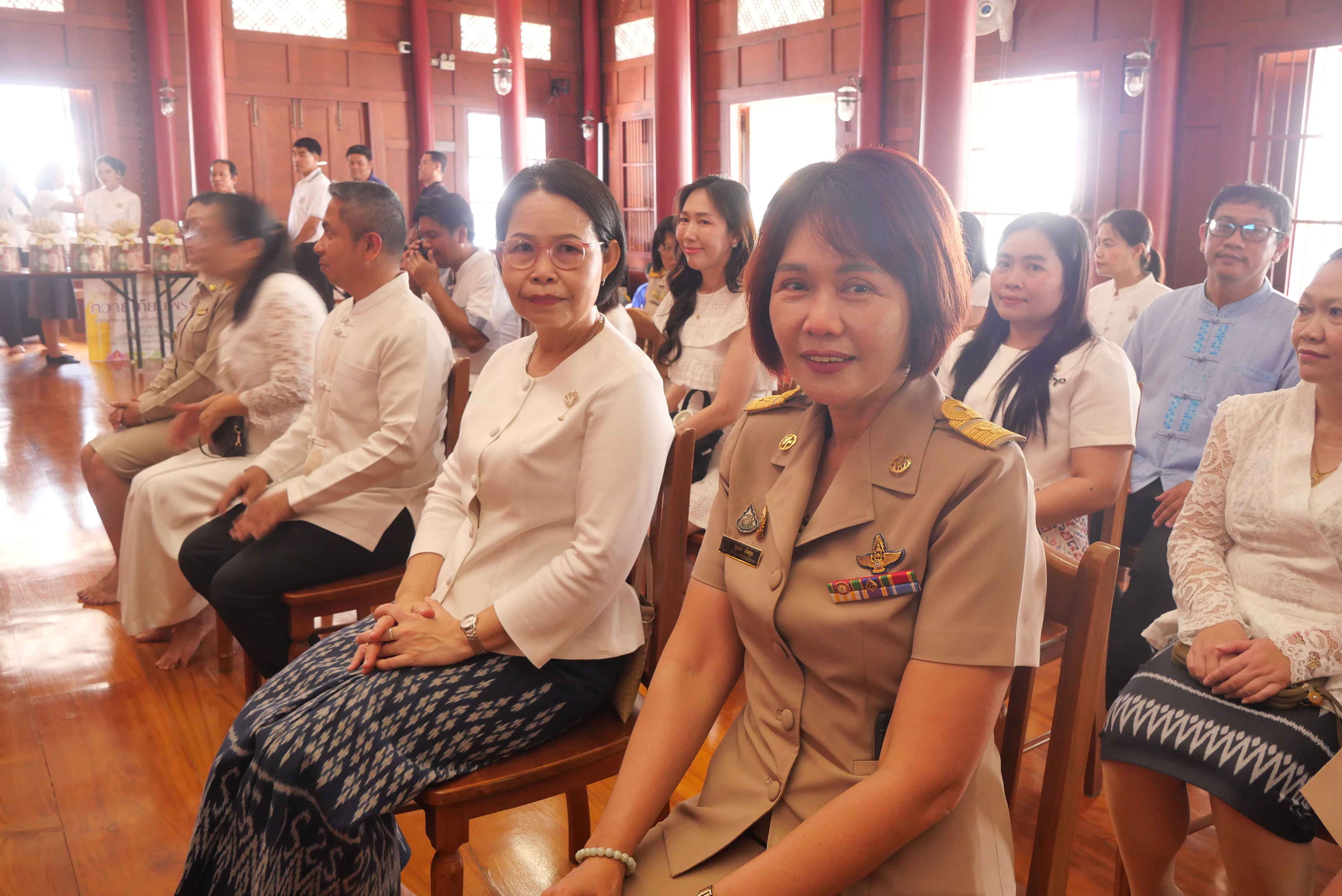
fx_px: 1082
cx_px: 671
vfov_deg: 45.0
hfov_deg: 63.6
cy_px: 448
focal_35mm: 29
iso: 800
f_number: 5
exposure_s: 1/20
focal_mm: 14
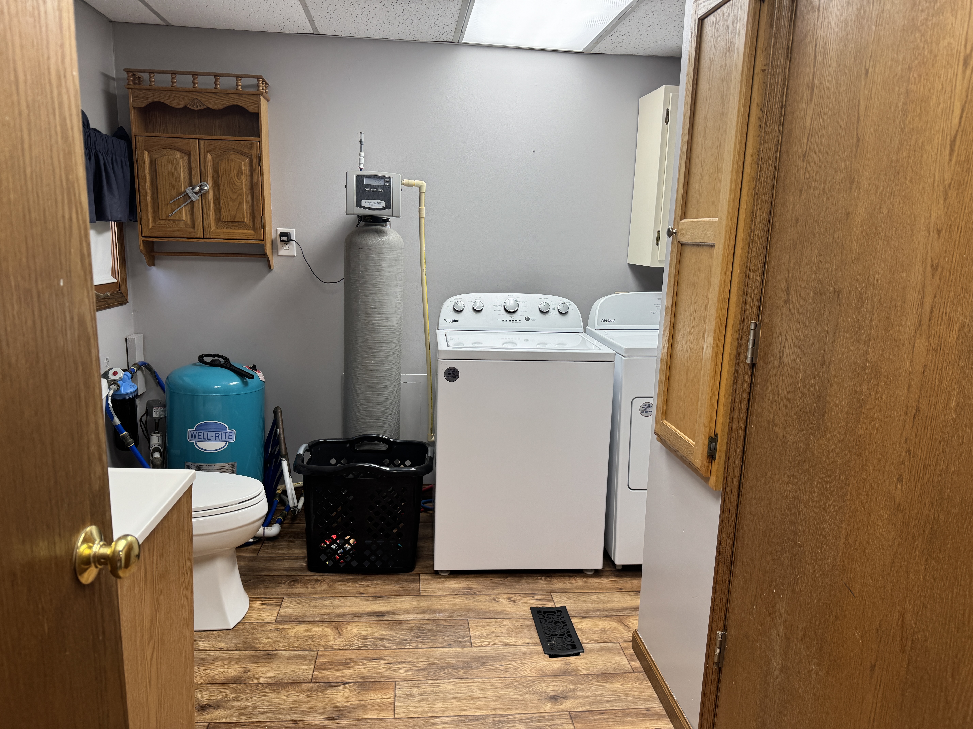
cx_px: 486
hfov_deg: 71.6
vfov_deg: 56.8
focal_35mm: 24
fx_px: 675
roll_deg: -0.8
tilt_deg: -12.0
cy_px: 364
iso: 100
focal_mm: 6.76
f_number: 1.78
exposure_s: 1/120
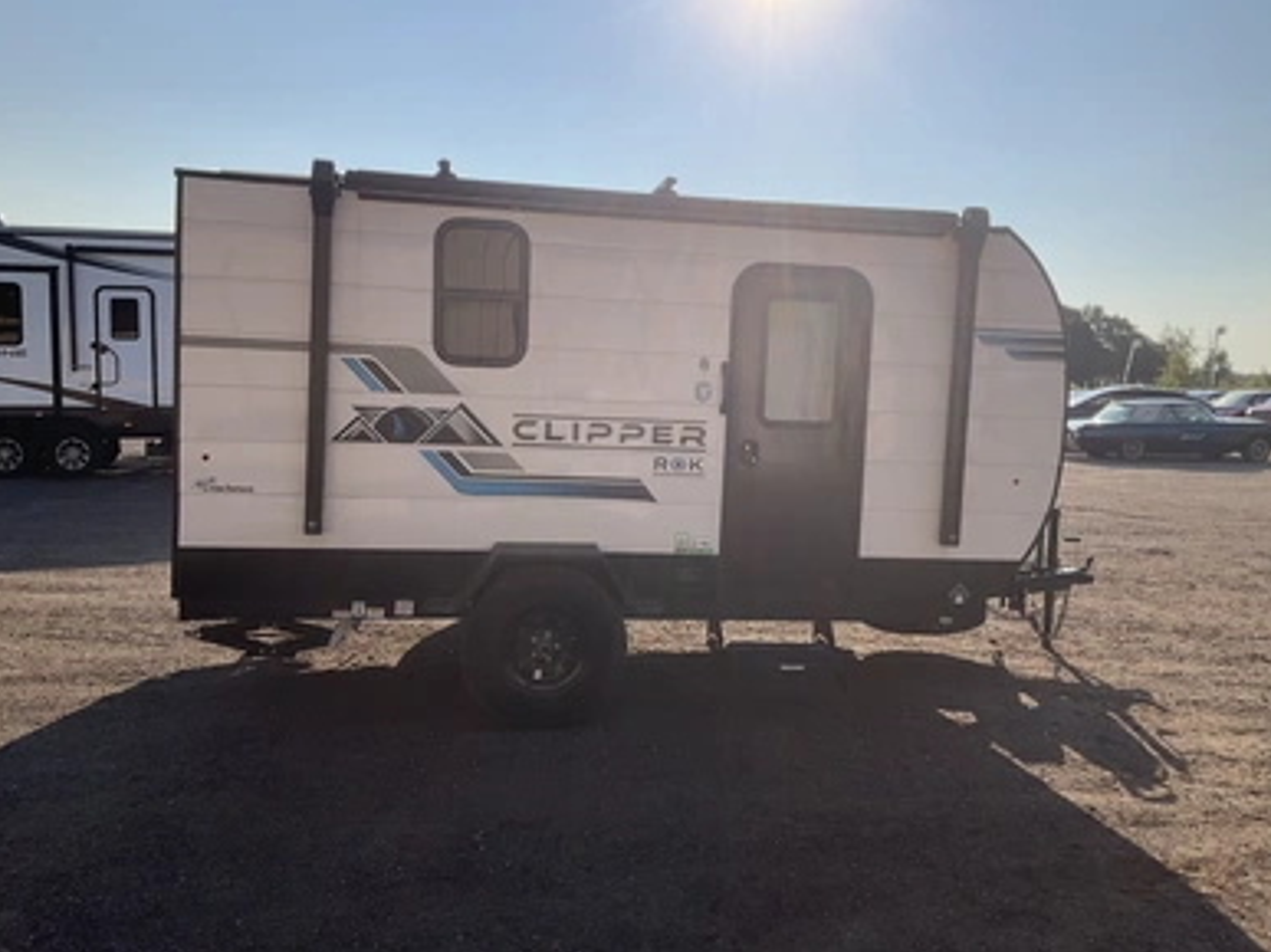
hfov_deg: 60.0
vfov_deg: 46.8
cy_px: 463
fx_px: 1101
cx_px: 637
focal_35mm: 30
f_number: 1.8
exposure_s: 1/3125
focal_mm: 3
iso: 25
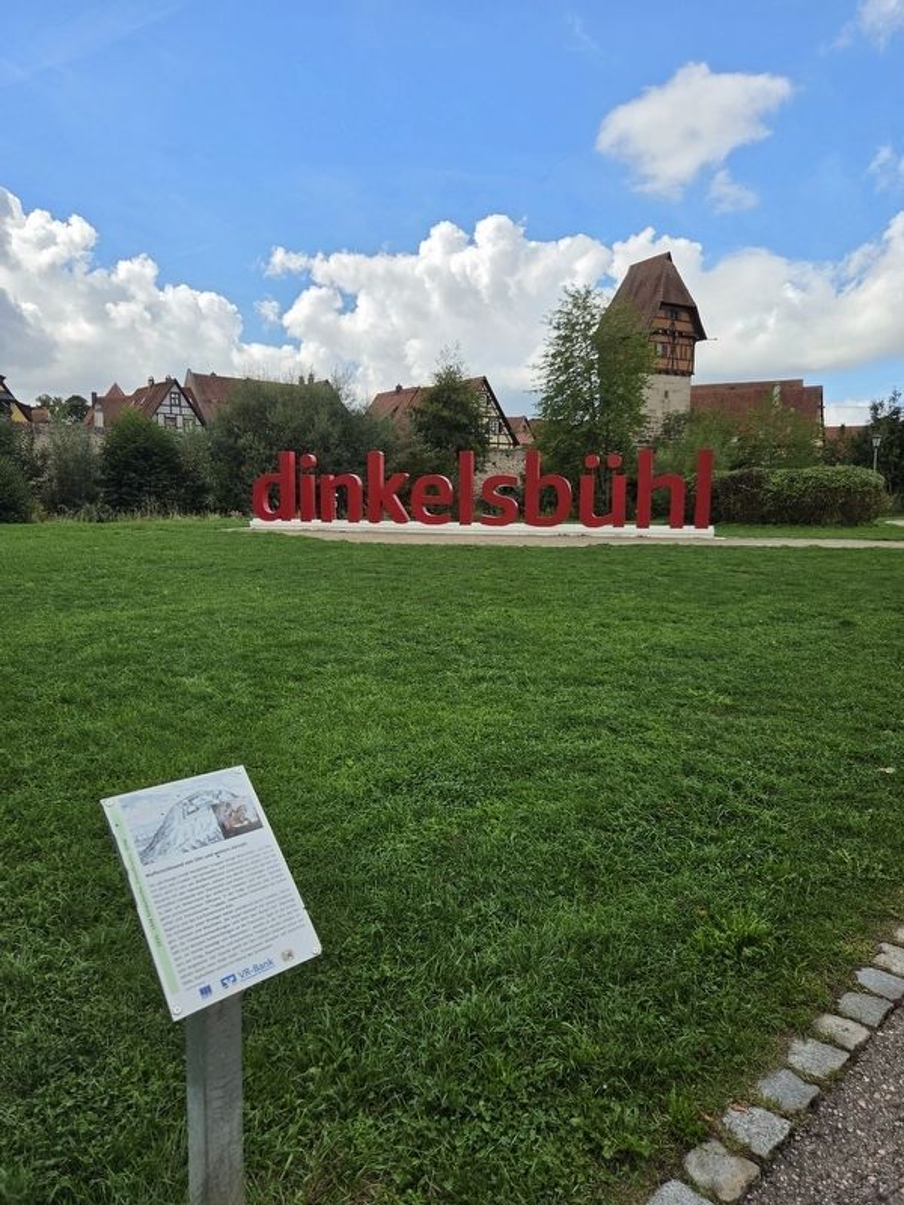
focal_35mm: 23
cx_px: 452
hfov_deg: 58.9
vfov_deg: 73.9
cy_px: 602
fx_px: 801
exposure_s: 1/4661
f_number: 1.8
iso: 80
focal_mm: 5.4
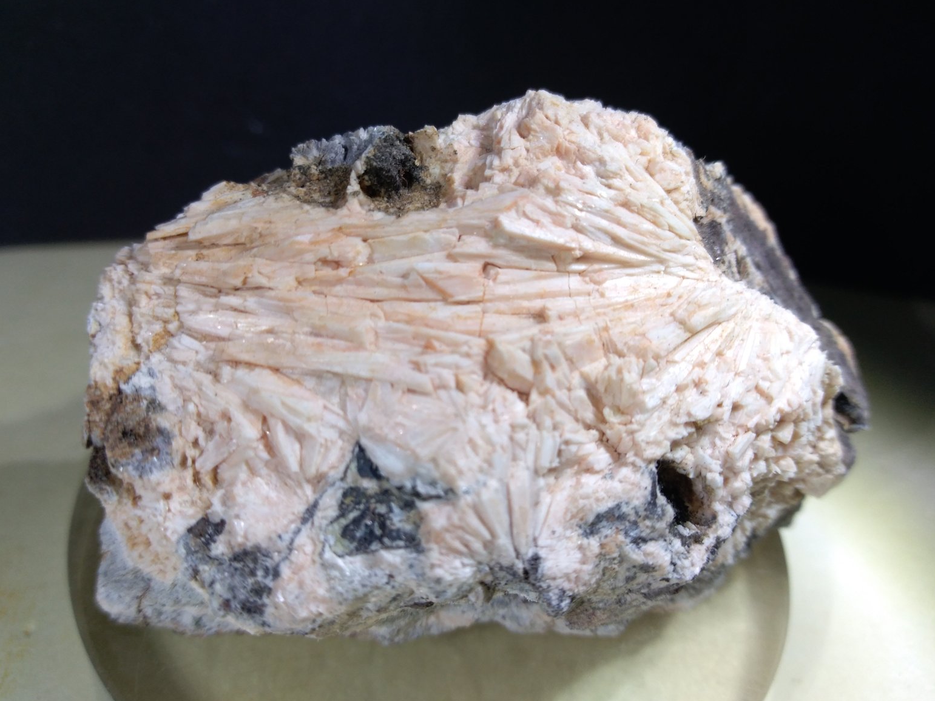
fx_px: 729
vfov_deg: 51.4
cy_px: 349
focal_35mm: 27
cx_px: 456
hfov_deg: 65.3
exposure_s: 1/33.3
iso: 118
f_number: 2
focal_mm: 3.54
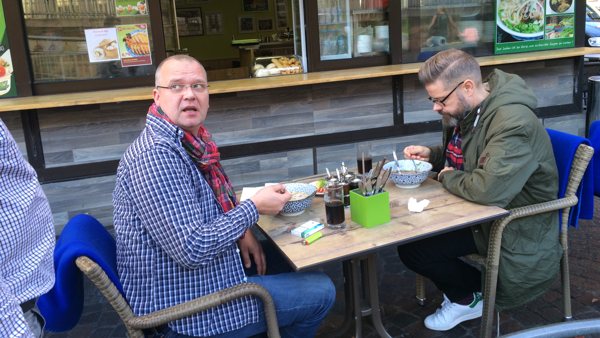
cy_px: 129
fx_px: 509
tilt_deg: -10.2
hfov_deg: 61.0
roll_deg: +5.3
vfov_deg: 36.5
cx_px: 301
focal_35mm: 32
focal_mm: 4.15
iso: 40
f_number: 2.2
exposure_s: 1/60
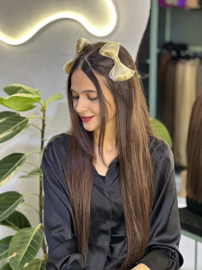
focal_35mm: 77
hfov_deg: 19.1
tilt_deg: -9.7
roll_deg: -0.8
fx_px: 599
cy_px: 135
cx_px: 101
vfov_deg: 25.3
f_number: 2.8
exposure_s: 1/33
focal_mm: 9
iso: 200
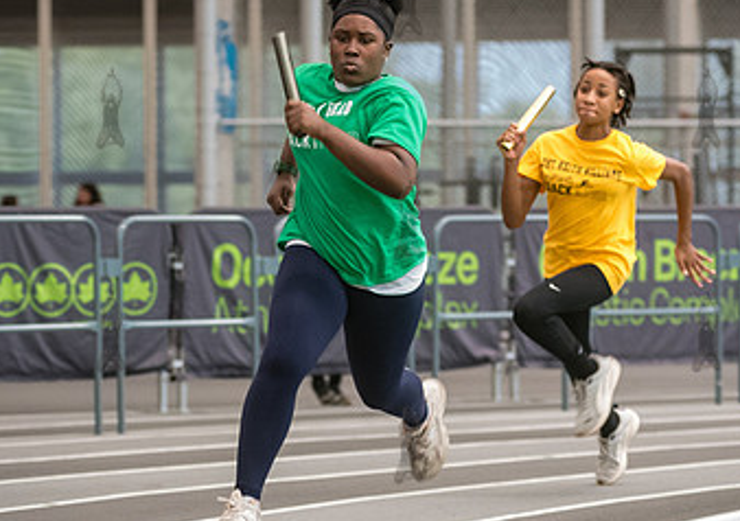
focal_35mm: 238
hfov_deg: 8.5
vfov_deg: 6.0
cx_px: 333
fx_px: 4978
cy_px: 242
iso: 6400
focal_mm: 120
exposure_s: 1/320
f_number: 4
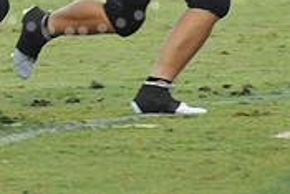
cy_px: -124
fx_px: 5329
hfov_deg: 3.1
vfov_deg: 2.1
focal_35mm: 661
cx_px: 70
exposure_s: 1/250
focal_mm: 200
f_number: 5.6
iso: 4000
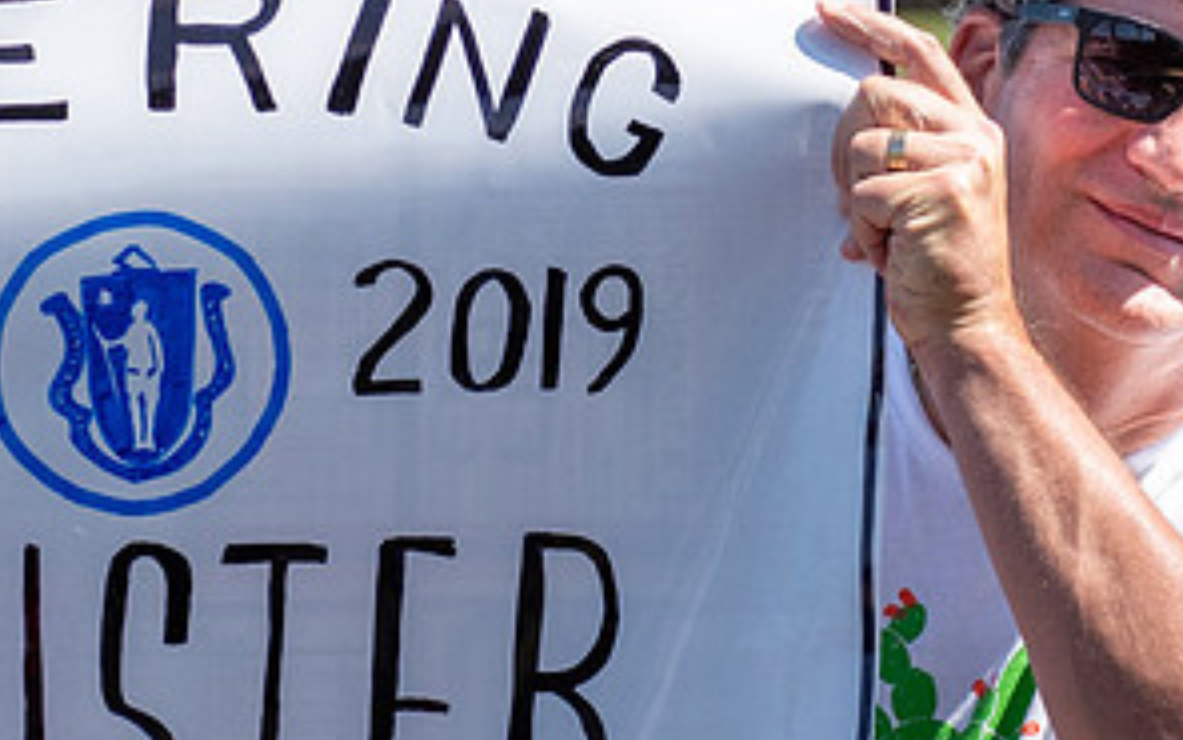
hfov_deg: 6.3
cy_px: 222
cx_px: 340
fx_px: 10768
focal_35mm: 334
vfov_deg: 3.9
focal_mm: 92
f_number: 4.8
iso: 400
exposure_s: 1/6400
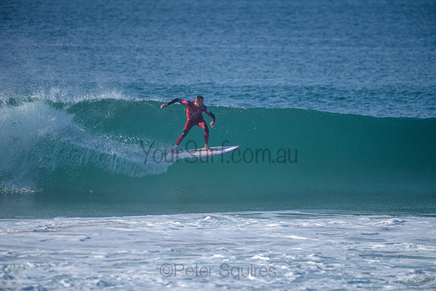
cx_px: 218
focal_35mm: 517
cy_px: 146
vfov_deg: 2.7
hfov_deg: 4.0
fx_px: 6267
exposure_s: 1/2000
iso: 220
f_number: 5.6
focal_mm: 500
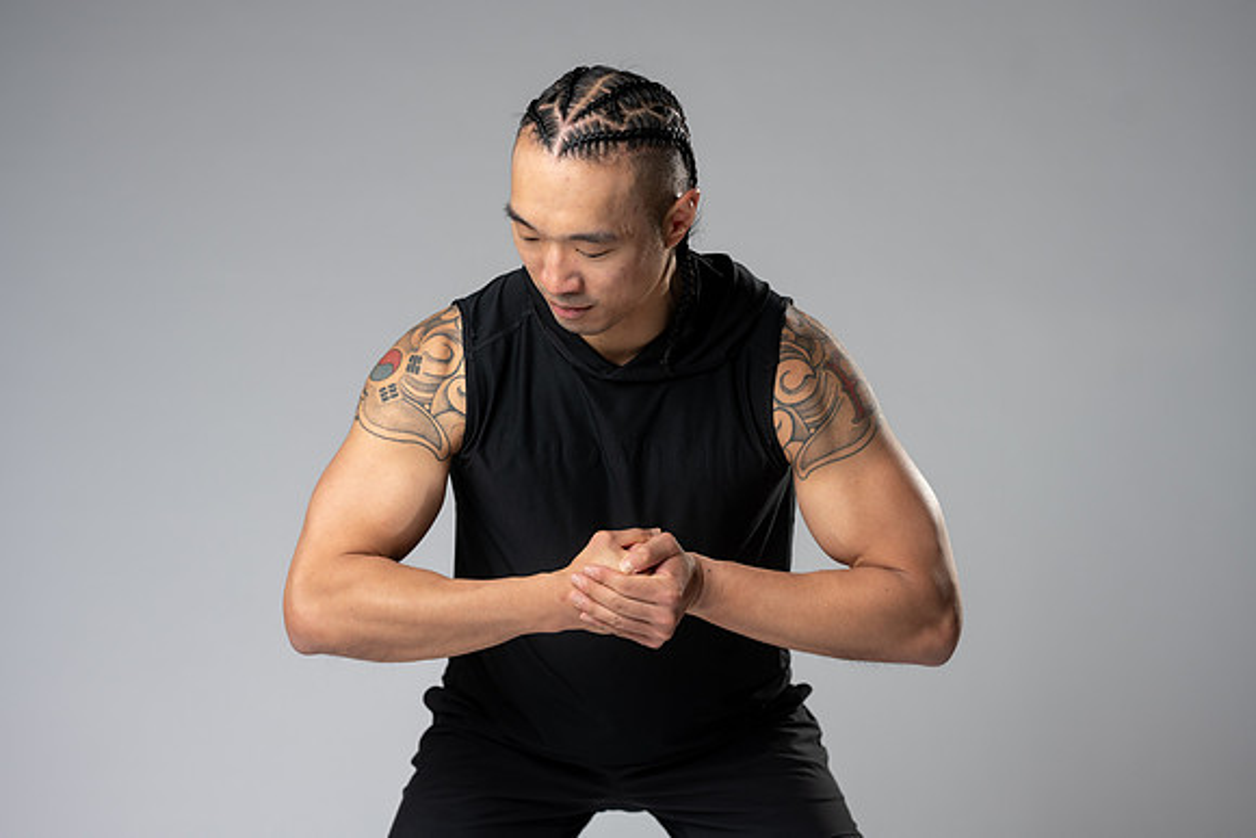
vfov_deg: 16.1
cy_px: 419
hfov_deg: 23.9
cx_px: 628
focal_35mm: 85
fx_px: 2966
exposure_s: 1/160
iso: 200
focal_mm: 85
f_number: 3.2
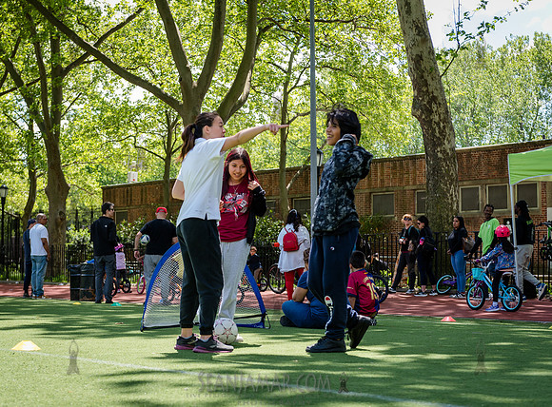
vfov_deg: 21.3
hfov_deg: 28.6
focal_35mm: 68
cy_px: 206
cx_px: 241
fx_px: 1081
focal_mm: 58
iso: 200
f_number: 3.5
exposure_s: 1/400
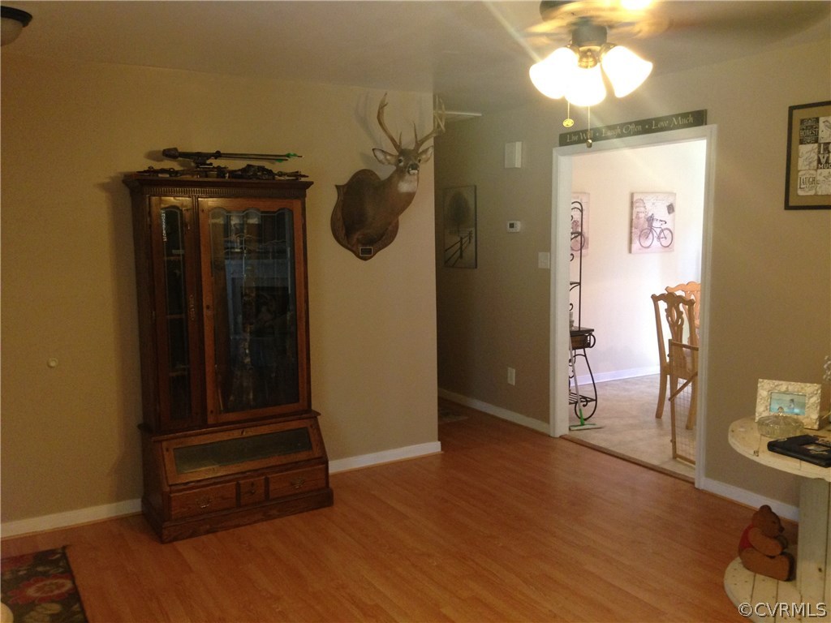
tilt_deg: -6.8
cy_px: 312
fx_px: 792
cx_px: 416
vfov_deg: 42.9
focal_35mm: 33
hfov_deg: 55.4
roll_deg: +1.8
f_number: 2.4
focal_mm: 4.12
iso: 200
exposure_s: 1/20
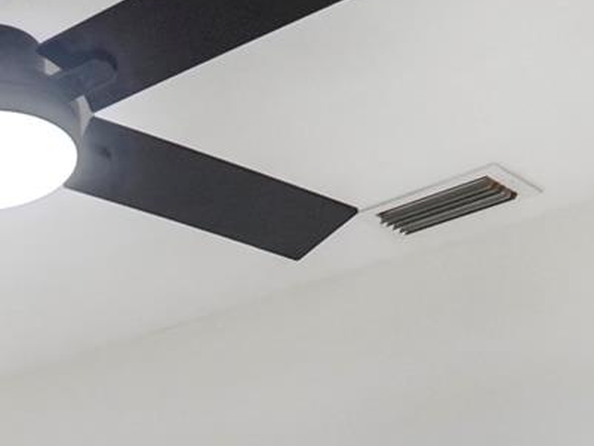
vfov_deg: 18.2
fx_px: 1184
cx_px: -119
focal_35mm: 69
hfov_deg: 25.3
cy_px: 726
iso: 320
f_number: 3.2
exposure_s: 1/80
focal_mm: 12
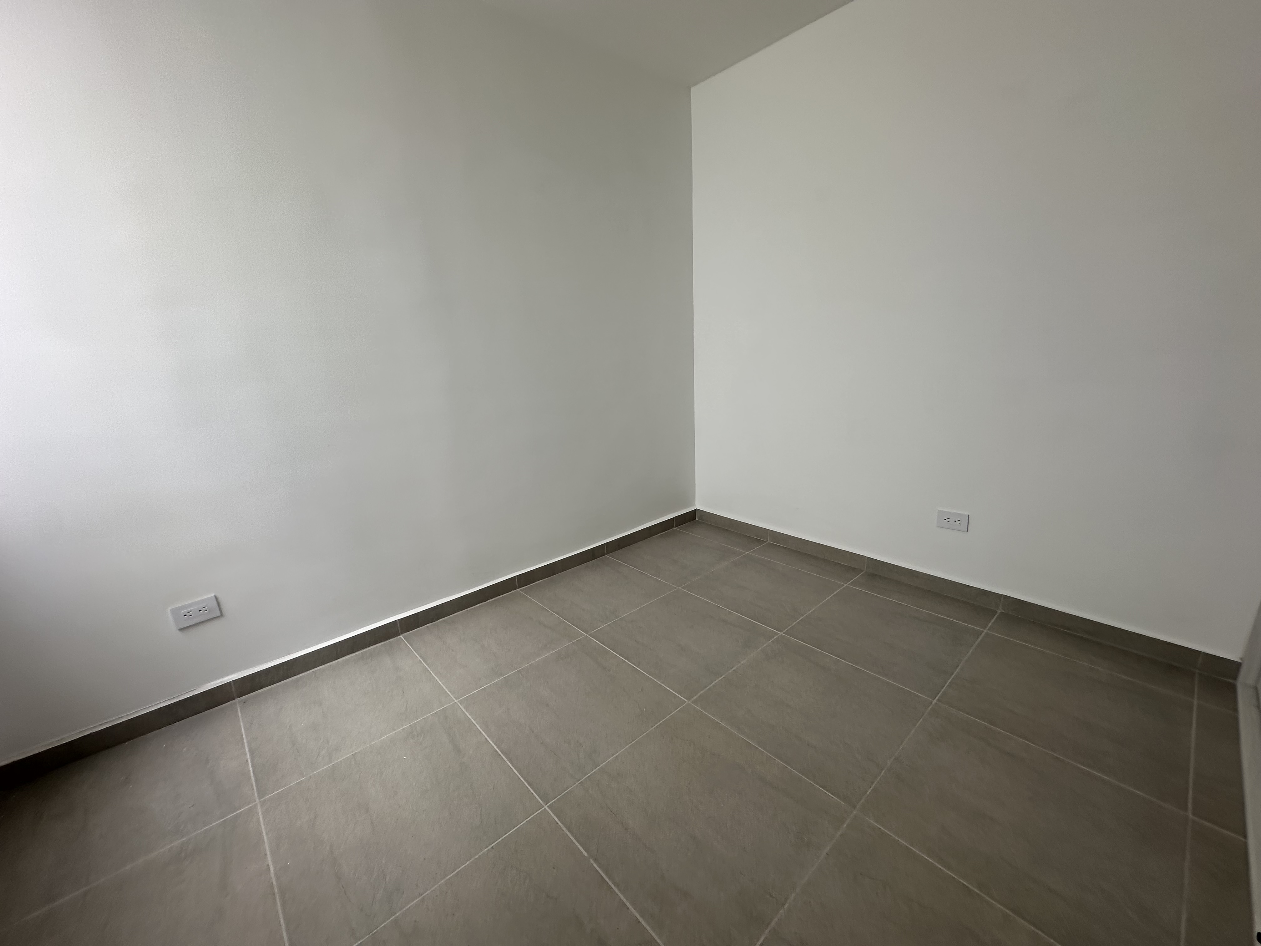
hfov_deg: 102.1
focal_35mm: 14
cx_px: 630
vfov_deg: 85.7
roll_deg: +1.6
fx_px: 510
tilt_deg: -13.2
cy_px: 473
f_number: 2.2
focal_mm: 2.22
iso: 40
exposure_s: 1/133
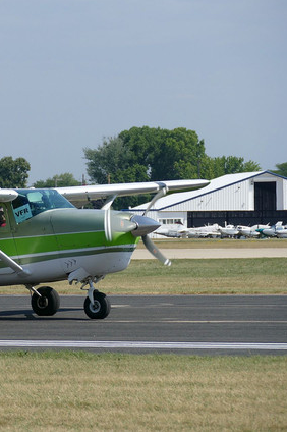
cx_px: -34
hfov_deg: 5.0
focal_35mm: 272
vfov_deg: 7.6
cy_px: 215
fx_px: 3258
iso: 125
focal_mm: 65.81
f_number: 4
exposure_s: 1/1600
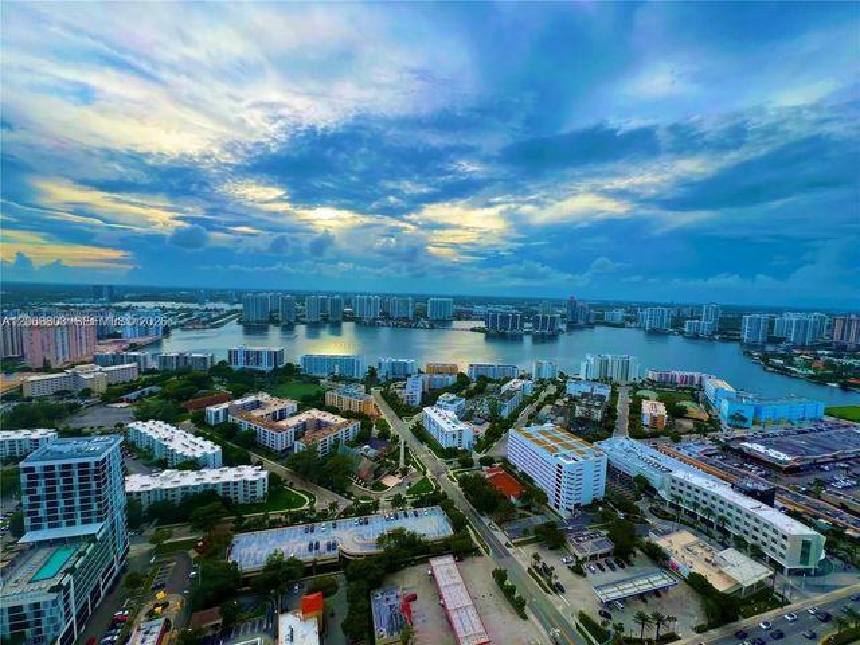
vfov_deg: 89.9
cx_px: 430
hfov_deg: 106.2
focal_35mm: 13
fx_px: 323
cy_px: 322
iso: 32
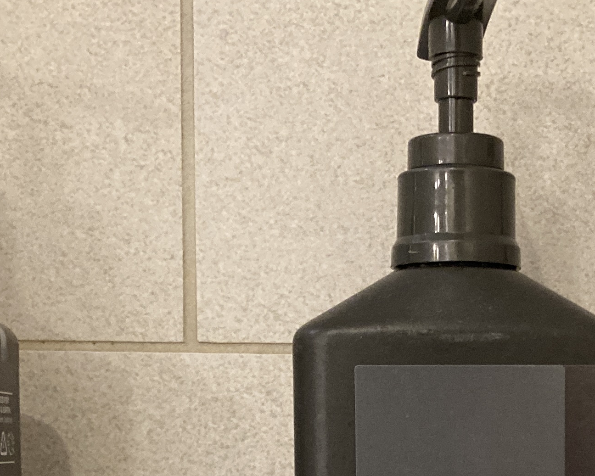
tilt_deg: -4.2
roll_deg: -0.6
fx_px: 1497
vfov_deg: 17.3
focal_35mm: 85
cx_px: 443
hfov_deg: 22.3
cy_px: 556
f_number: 1.8
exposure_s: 1/33
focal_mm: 3.99
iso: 250
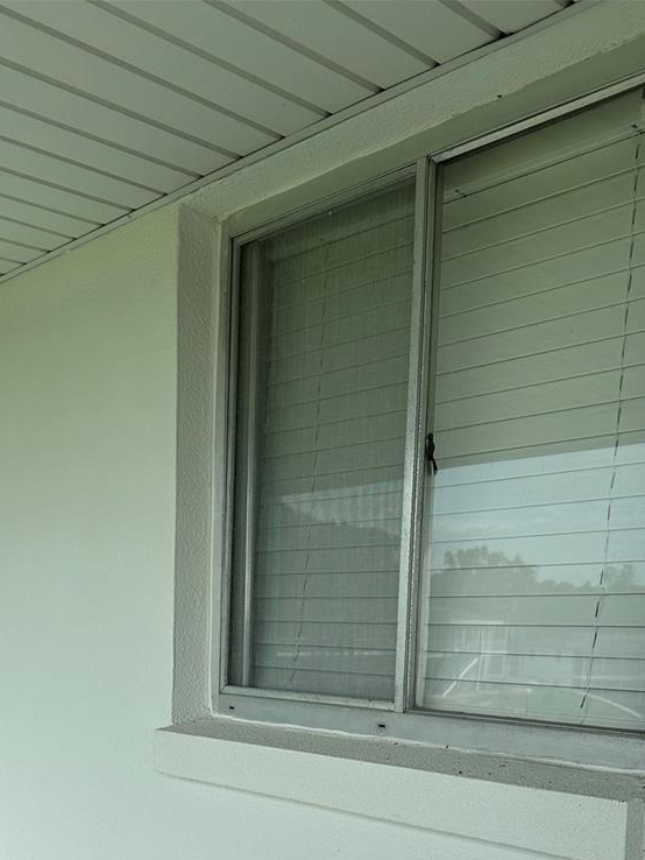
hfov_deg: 36.7
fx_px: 968
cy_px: 698
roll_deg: -2.5
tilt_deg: -3.7
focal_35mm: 39
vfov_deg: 45.2
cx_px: 268
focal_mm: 6.86
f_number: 1.78
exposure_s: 1/1357
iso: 80
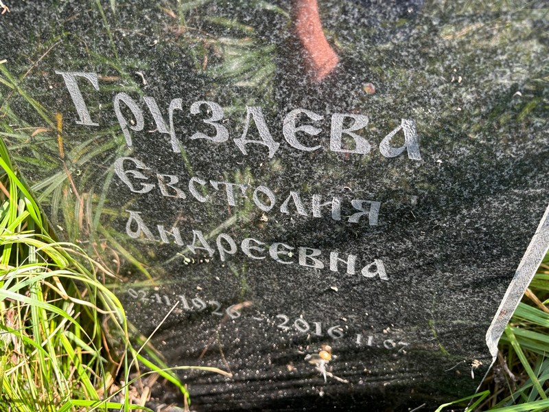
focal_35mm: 26
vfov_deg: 53.1
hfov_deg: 67.3
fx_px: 412
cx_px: 274
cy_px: 206
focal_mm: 5.96
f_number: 1.6
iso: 40
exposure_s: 1/138
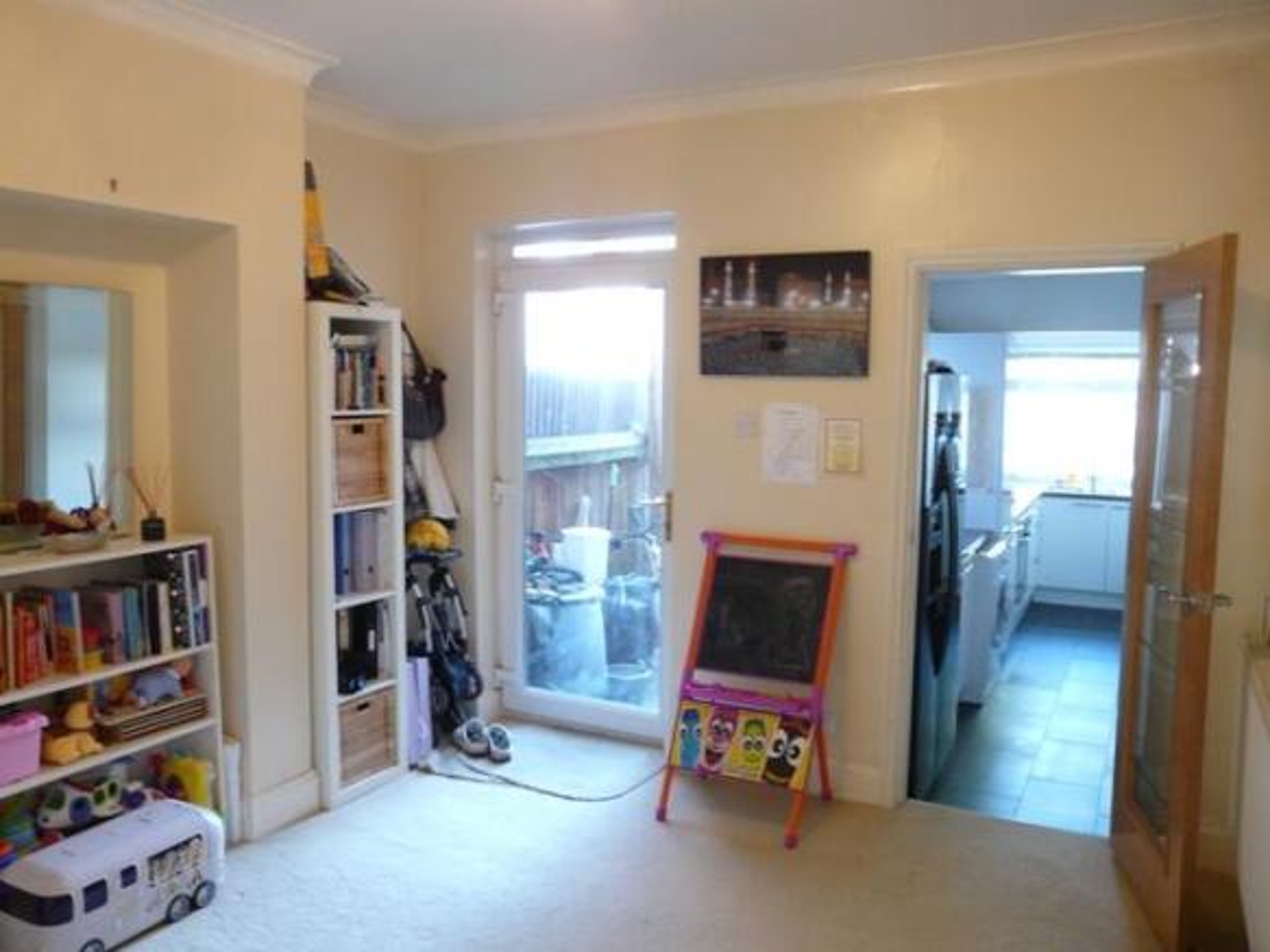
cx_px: 635
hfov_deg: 63.5
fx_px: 1027
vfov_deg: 49.7
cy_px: 476
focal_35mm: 28
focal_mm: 4.6
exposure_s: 1/10
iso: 200
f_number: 2.8
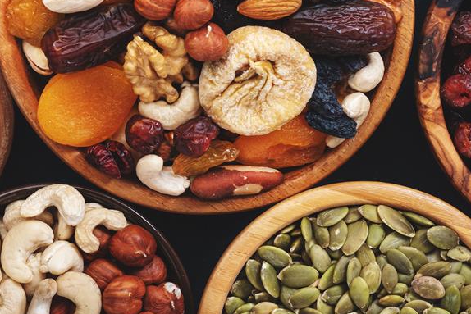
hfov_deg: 14.5
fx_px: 1832
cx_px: 32
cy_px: -6
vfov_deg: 9.7
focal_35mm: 140
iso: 80
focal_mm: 44.7
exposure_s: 1/250
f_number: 10
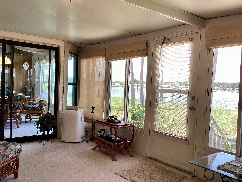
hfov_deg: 58.4
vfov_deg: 45.4
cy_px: 91
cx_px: 121
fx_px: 217
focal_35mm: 31
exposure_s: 1/100
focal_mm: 3.3
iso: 80
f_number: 2.4
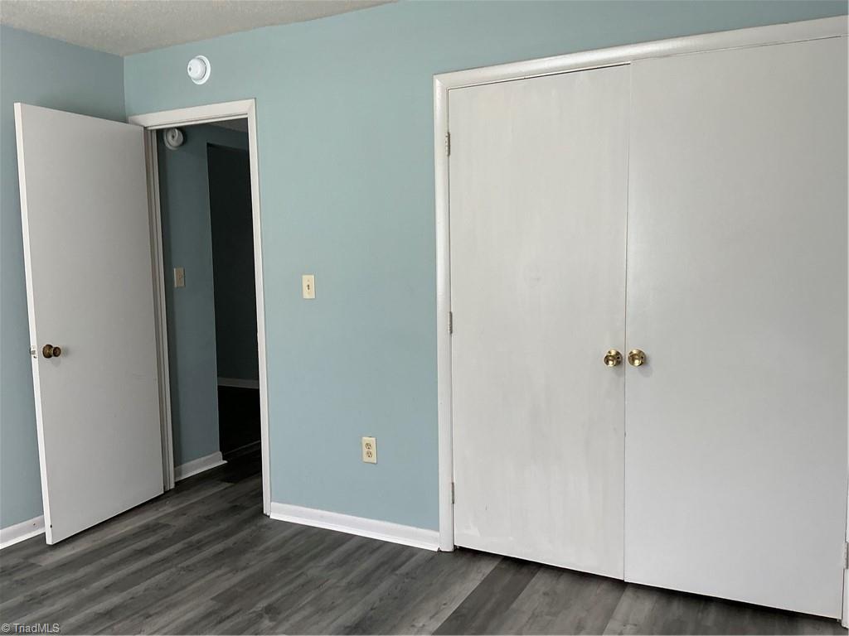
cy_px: 318
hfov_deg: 63.4
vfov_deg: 49.7
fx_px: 687
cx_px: 424
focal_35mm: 28
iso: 50
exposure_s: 1/60
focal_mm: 3
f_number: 1.8
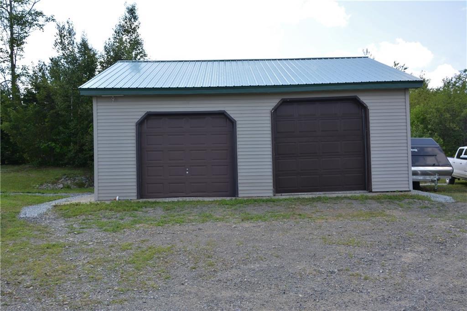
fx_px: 408
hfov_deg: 59.5
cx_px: 234
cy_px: 156
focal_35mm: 32
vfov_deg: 41.7
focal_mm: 21
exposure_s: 1/250
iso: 200
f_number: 8
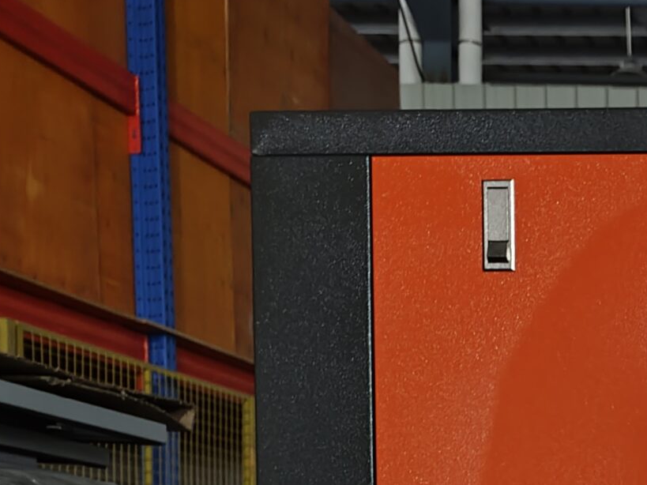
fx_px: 1402
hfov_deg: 21.5
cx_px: 987
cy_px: 697
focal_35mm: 75
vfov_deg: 17.8
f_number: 1.6
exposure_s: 1/20
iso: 400
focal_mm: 5.84
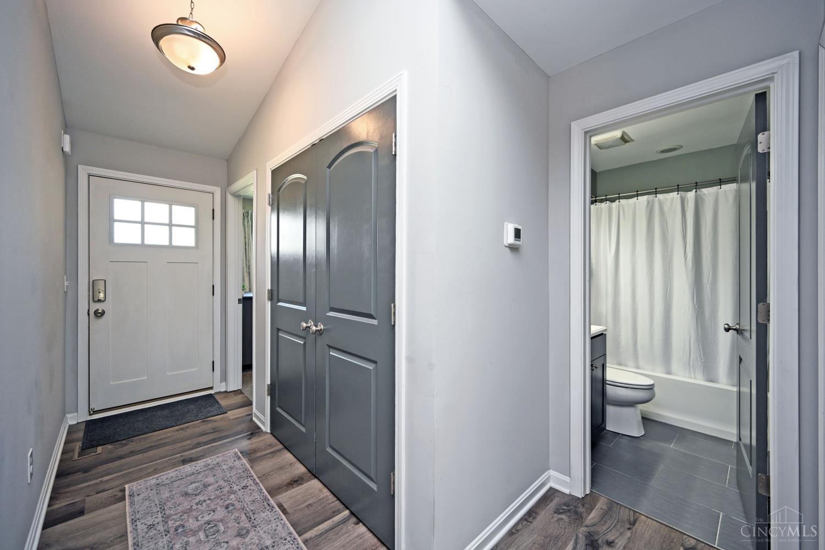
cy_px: 275
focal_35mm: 14
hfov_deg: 104.3
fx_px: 321
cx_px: 412
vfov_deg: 81.2
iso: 560
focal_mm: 14
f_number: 4
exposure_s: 1/60
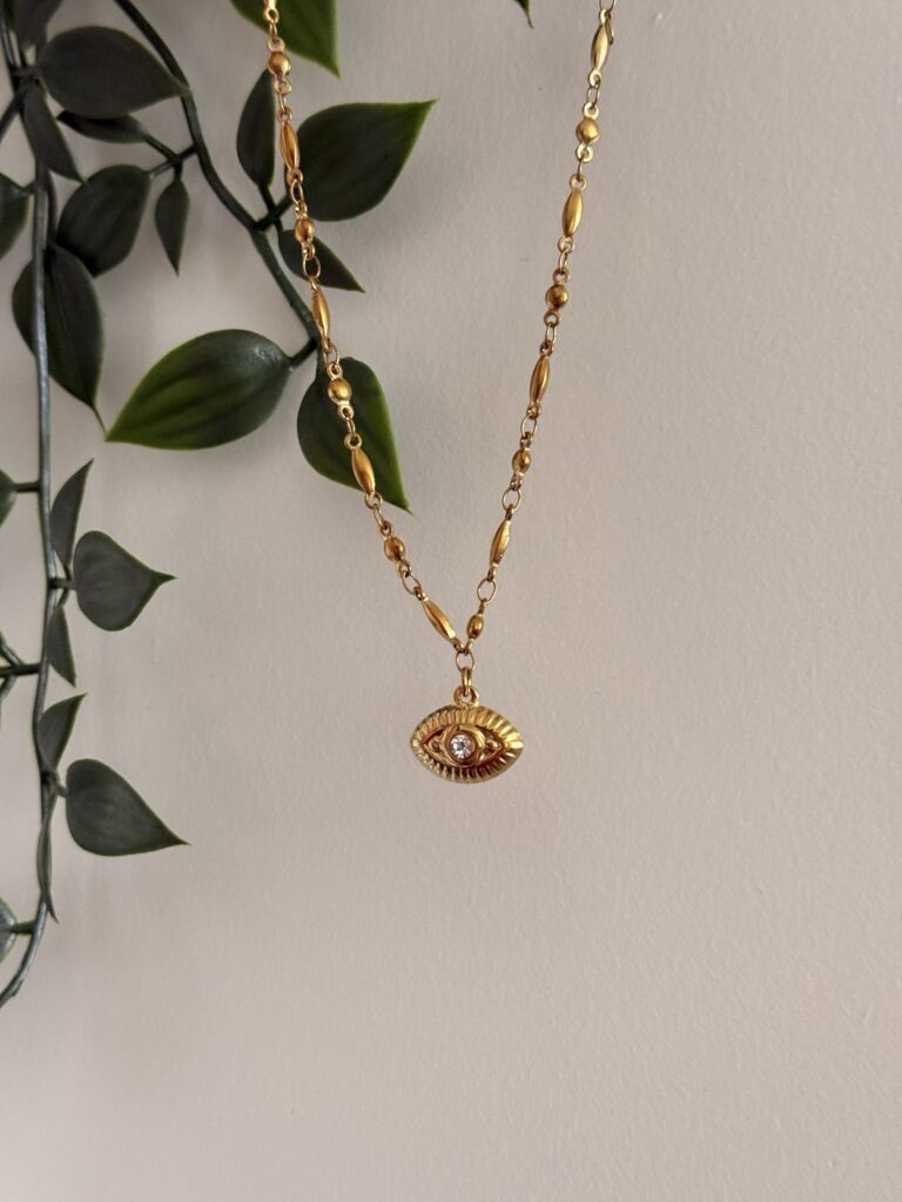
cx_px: 451
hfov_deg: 30.3
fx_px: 1668
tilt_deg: +1.1
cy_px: 601
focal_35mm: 48
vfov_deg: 39.7
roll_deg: -1.9
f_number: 1.78
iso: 250
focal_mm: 6.76
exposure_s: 1/51
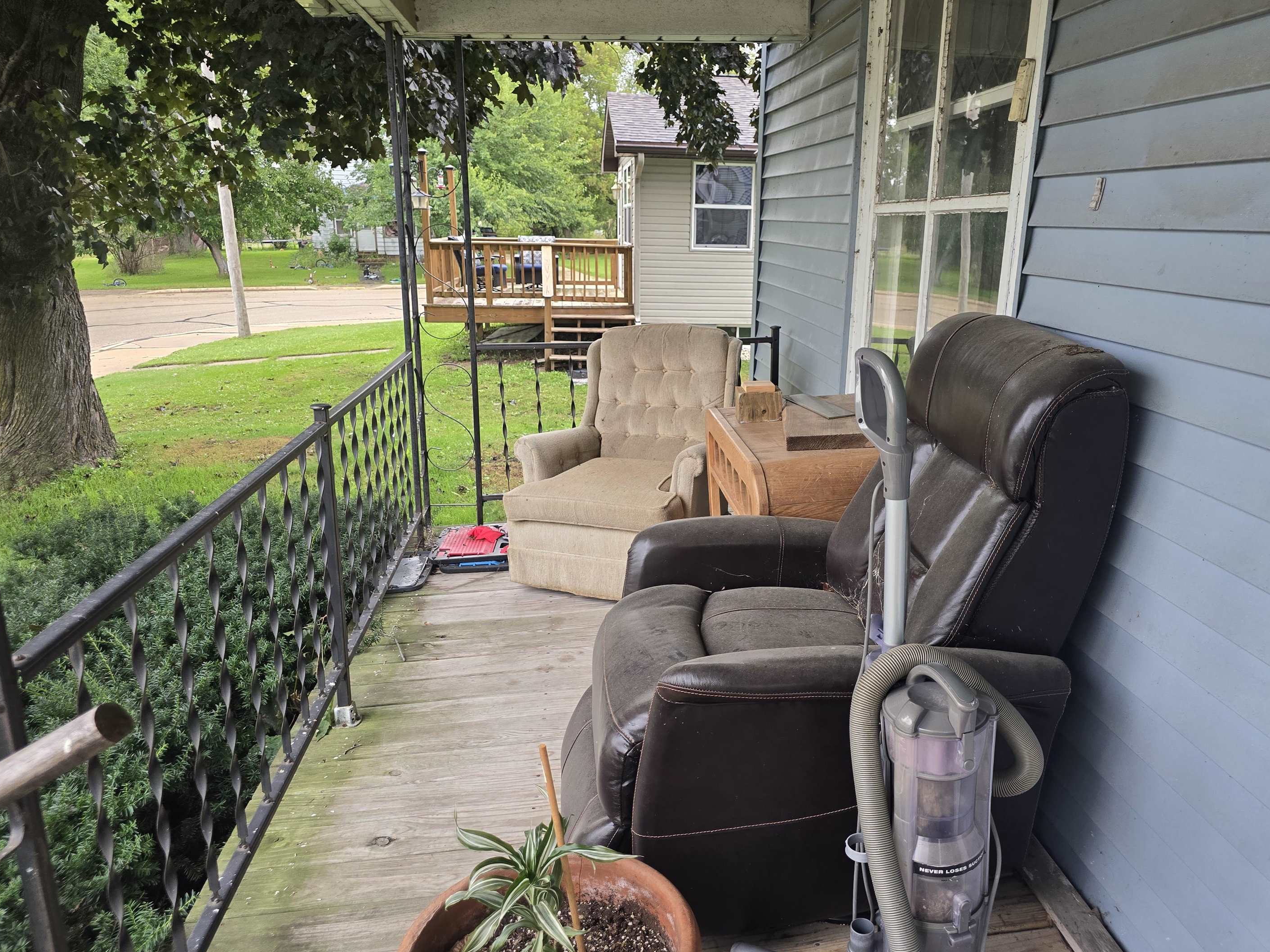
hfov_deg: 69.3
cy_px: 496
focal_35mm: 25
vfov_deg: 54.9
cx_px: 676
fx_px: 917
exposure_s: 1/180
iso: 100
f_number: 1.7
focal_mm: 6.3
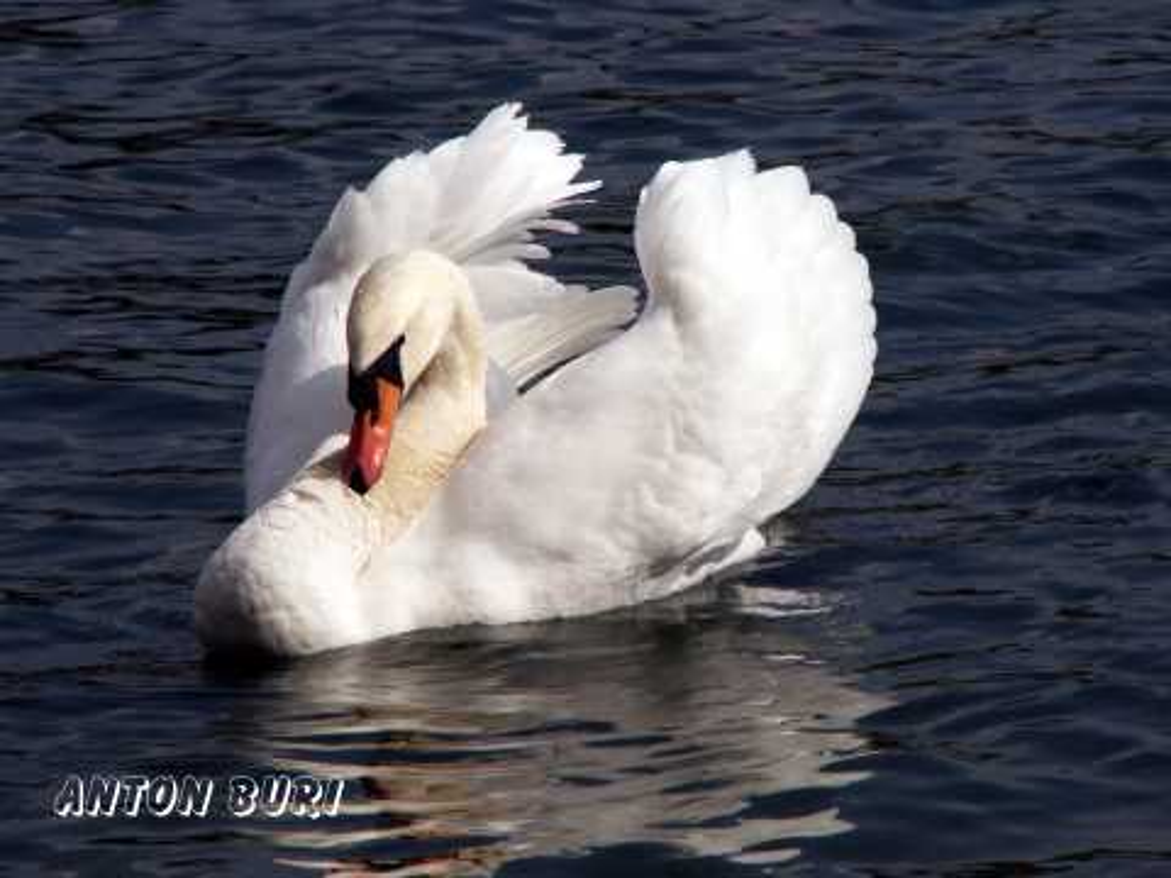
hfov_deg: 7.2
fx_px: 9337
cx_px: 586
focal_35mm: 276
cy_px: 439
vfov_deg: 5.4
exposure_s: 1/500
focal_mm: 45.18
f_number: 7.1
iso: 50
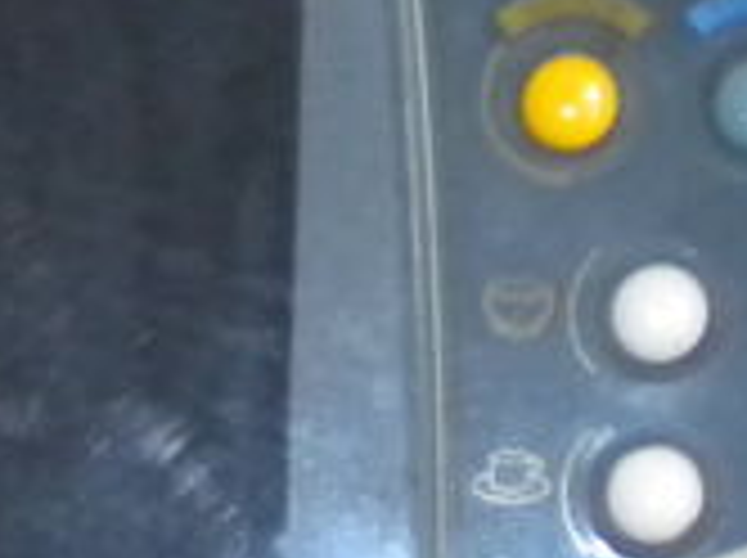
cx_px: -796
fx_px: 4547
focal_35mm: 211
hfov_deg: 8.8
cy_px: 850
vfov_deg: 6.9
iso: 400
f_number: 3.1
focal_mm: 6.3
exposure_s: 1/30
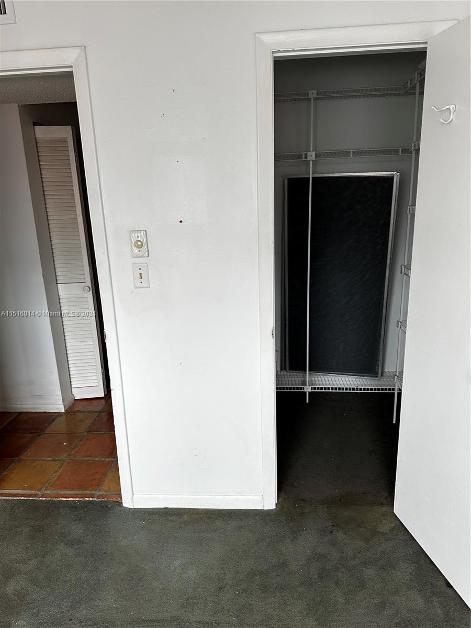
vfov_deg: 71.6
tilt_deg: -15.0
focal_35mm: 24
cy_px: 314
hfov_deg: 56.8
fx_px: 435
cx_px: 236
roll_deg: -0.7
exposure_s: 1/121
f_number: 1.78
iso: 125
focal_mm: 6.86
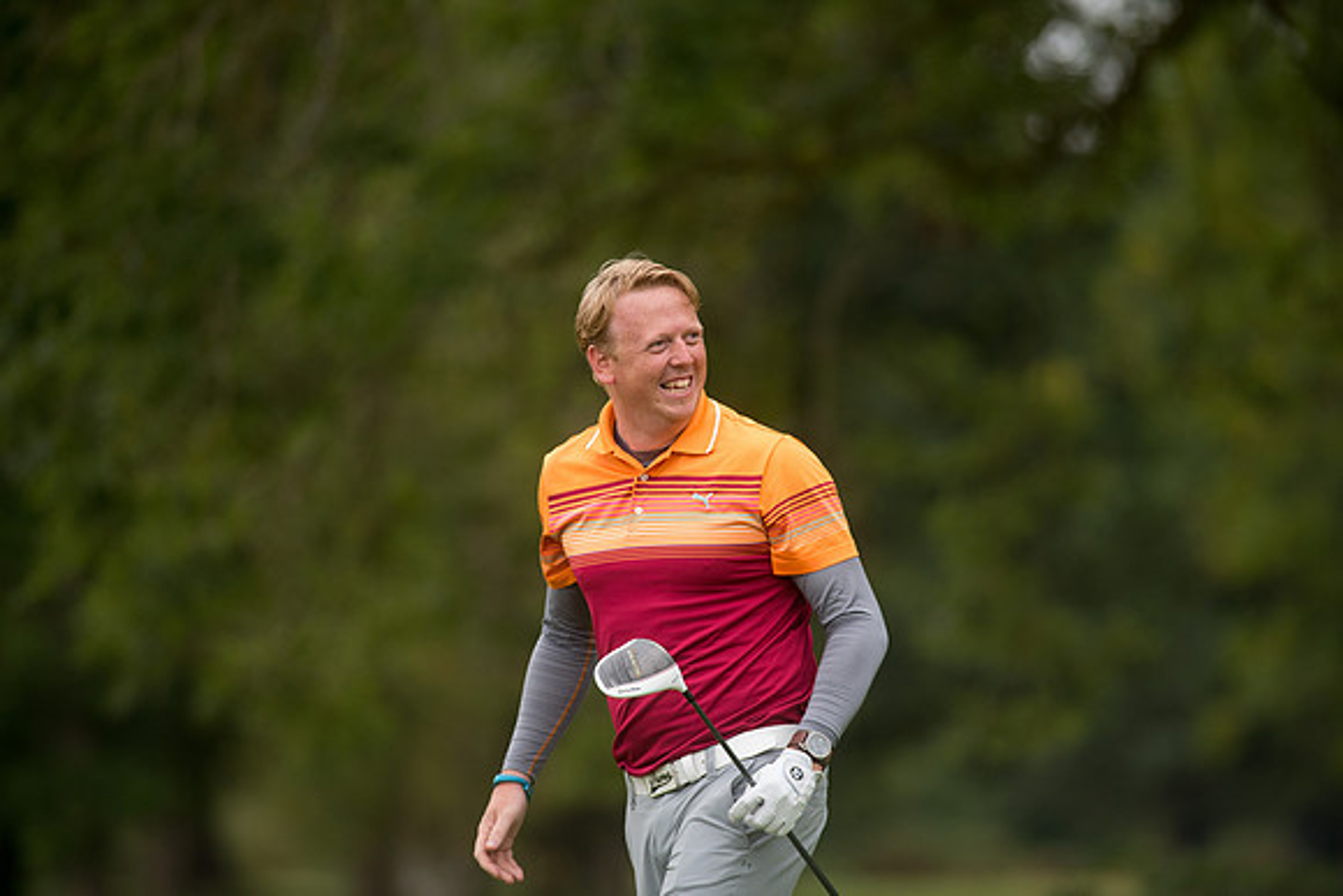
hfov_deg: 6.9
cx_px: 672
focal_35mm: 300
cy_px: 448
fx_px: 11194
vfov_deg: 4.6
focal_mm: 300
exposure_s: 1/2500
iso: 800
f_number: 4
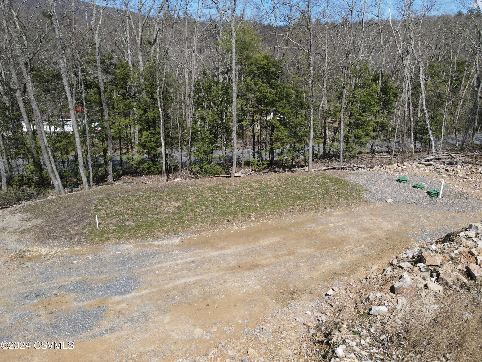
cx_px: 241
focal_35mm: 24
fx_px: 334
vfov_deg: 56.8
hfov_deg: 71.6
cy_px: 181
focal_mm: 4.5
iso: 100
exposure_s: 1/500
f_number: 2.8
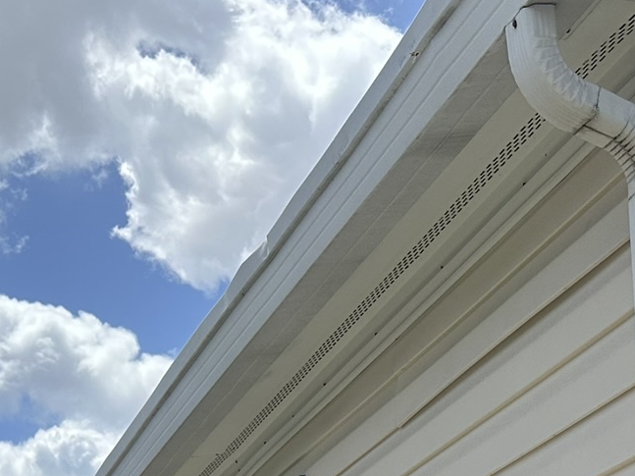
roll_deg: +2.9
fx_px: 1394
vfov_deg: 17.4
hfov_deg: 24.5
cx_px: 631
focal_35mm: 76
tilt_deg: +5.7
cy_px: 718
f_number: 1.78
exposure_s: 1/5848
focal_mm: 6.86
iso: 80
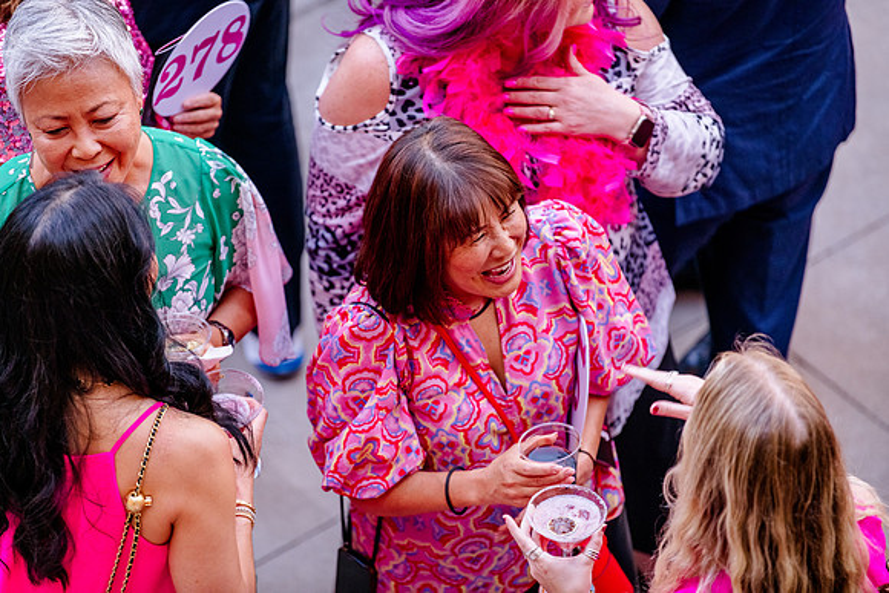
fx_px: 4940
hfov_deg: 10.3
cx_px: 444
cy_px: 296
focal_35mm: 200
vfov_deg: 6.9
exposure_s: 1/250
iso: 1600
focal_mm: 200
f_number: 2.8
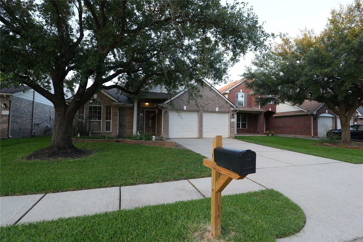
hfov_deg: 90.0
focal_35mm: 18
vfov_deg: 67.4
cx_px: 182
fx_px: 181
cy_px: 121
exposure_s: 1/160
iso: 500
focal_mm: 18
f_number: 4
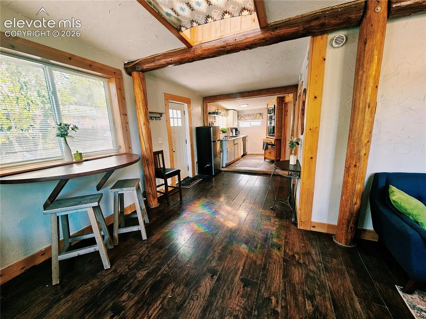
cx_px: 213
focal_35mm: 13
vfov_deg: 89.9
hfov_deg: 106.2
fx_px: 160
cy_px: 160
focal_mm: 2.2
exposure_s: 1/60.2
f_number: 2.2
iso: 200
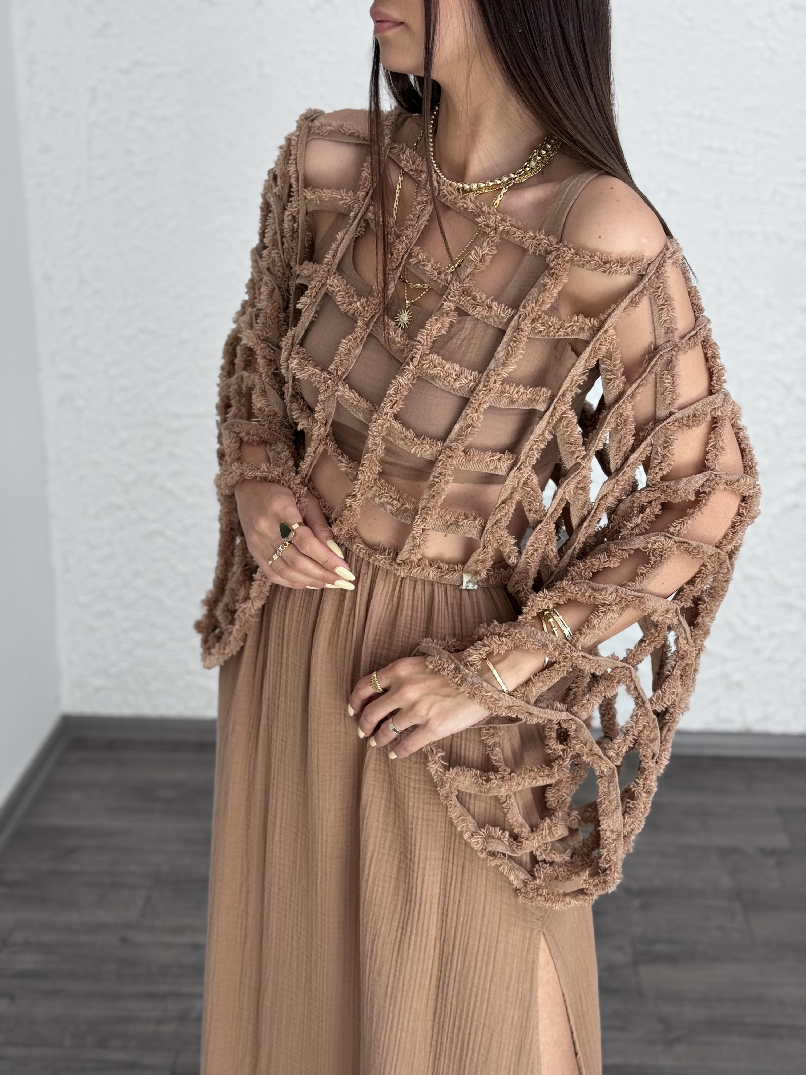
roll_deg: -0.3
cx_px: 403
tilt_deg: -16.6
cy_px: 538
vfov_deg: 39.7
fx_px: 1490
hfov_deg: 30.3
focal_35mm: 48
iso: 64
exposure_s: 1/121
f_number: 1.78
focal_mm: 6.76
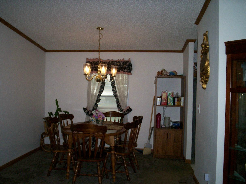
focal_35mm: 36
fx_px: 256
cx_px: 123
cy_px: 92
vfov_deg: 39.7
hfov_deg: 51.4
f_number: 4.5
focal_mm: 5.9
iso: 140
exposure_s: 1/64
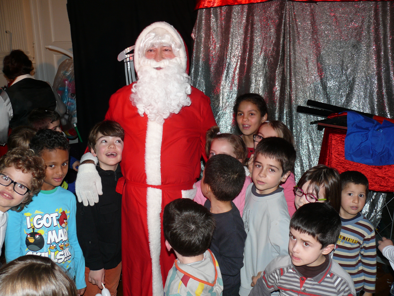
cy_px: 148
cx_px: 197
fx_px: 410
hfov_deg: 51.4
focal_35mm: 36
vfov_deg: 39.7
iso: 100
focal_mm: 7.6
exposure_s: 1/30
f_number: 2.8
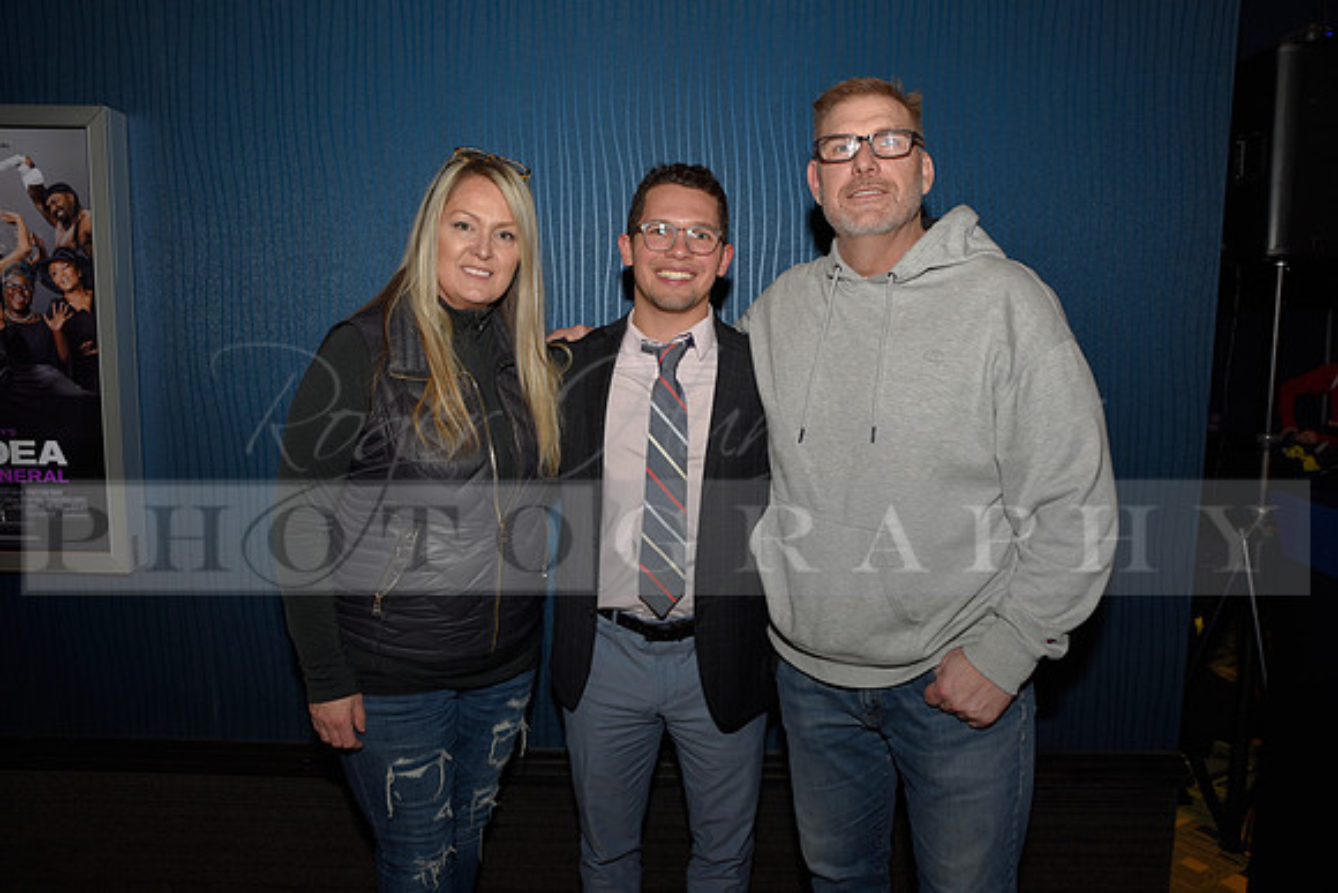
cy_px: 446
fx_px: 967
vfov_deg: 49.6
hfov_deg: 69.4
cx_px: 669
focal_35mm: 26
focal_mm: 26
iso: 200
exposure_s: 1/60
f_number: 5
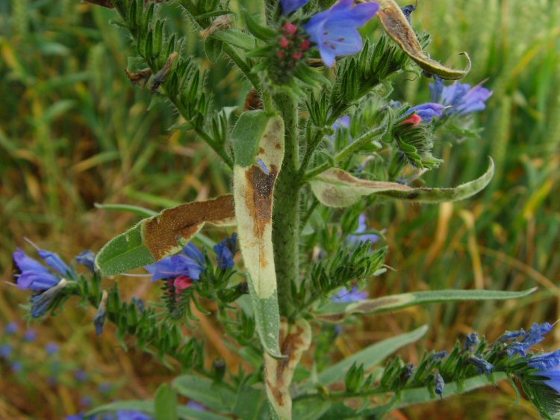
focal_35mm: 39
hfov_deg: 47.9
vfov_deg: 36.8
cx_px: 280
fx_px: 631
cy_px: 210
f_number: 3.5
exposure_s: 1/60
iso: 80
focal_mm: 6.6
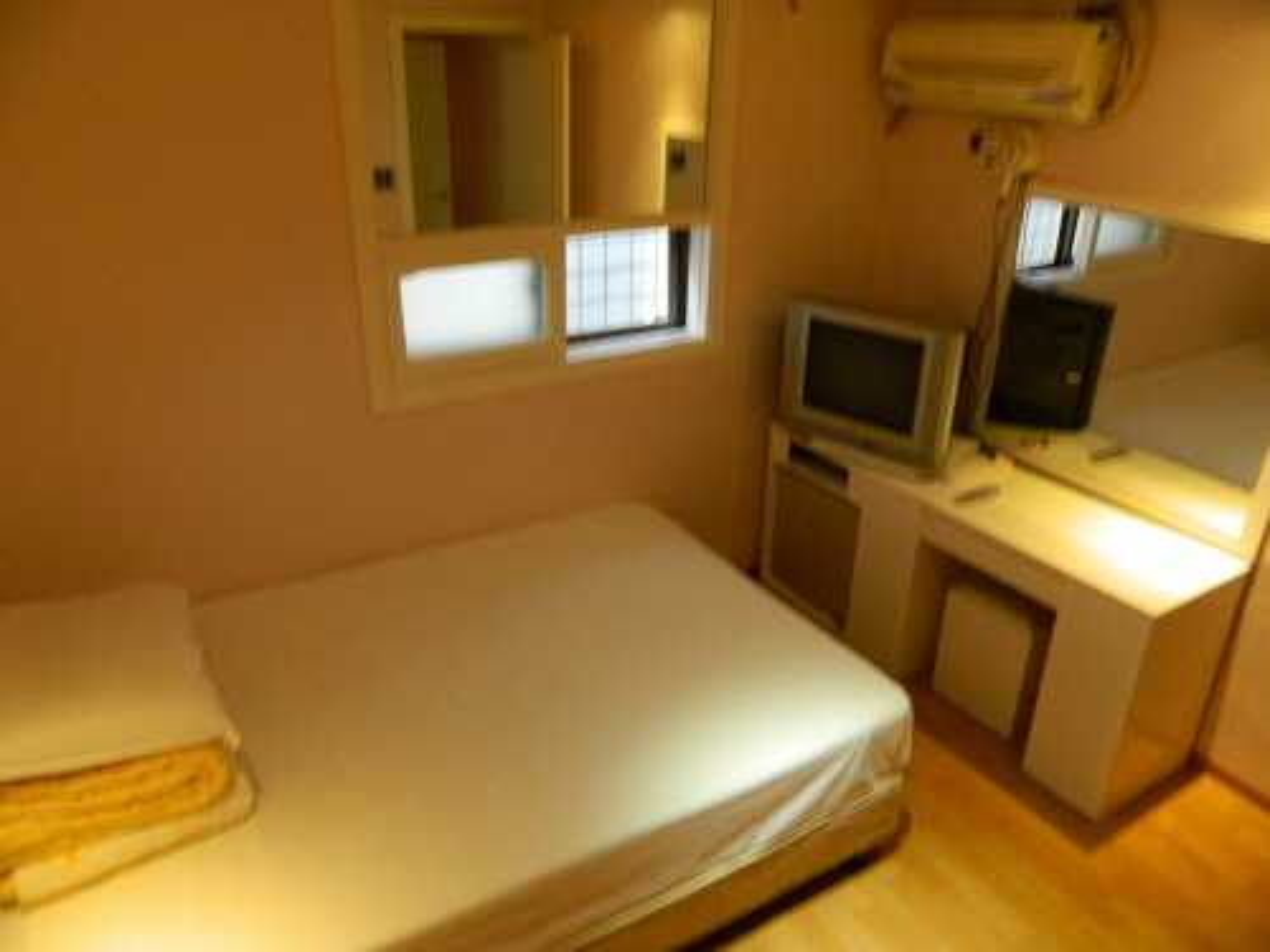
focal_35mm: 25
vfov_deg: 54.9
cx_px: 635
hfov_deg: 69.4
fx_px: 917
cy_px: 476
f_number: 3.1
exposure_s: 1/10
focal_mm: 4.5
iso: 400
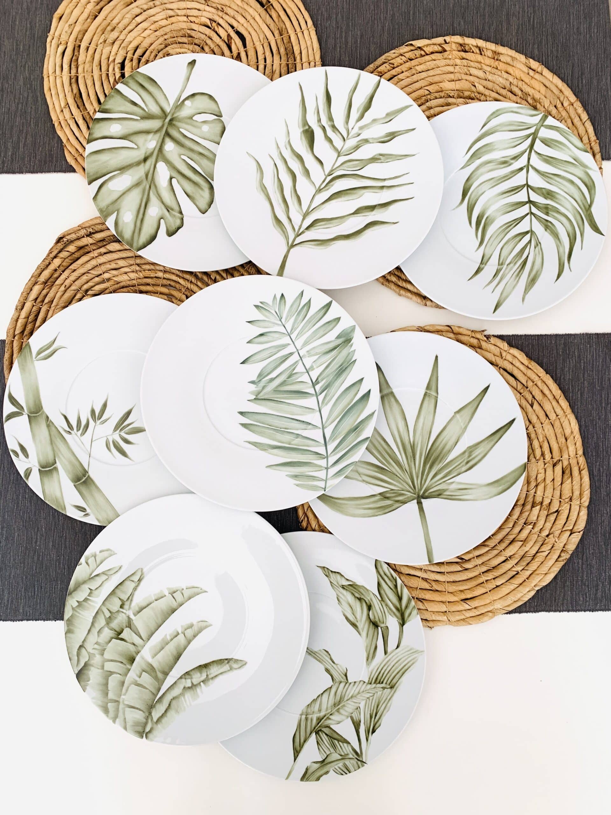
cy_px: 408
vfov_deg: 67.3
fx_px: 612
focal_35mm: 26
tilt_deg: -84.0
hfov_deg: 53.1
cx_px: 306
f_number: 1.8
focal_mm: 4.25
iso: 100
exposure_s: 1/116
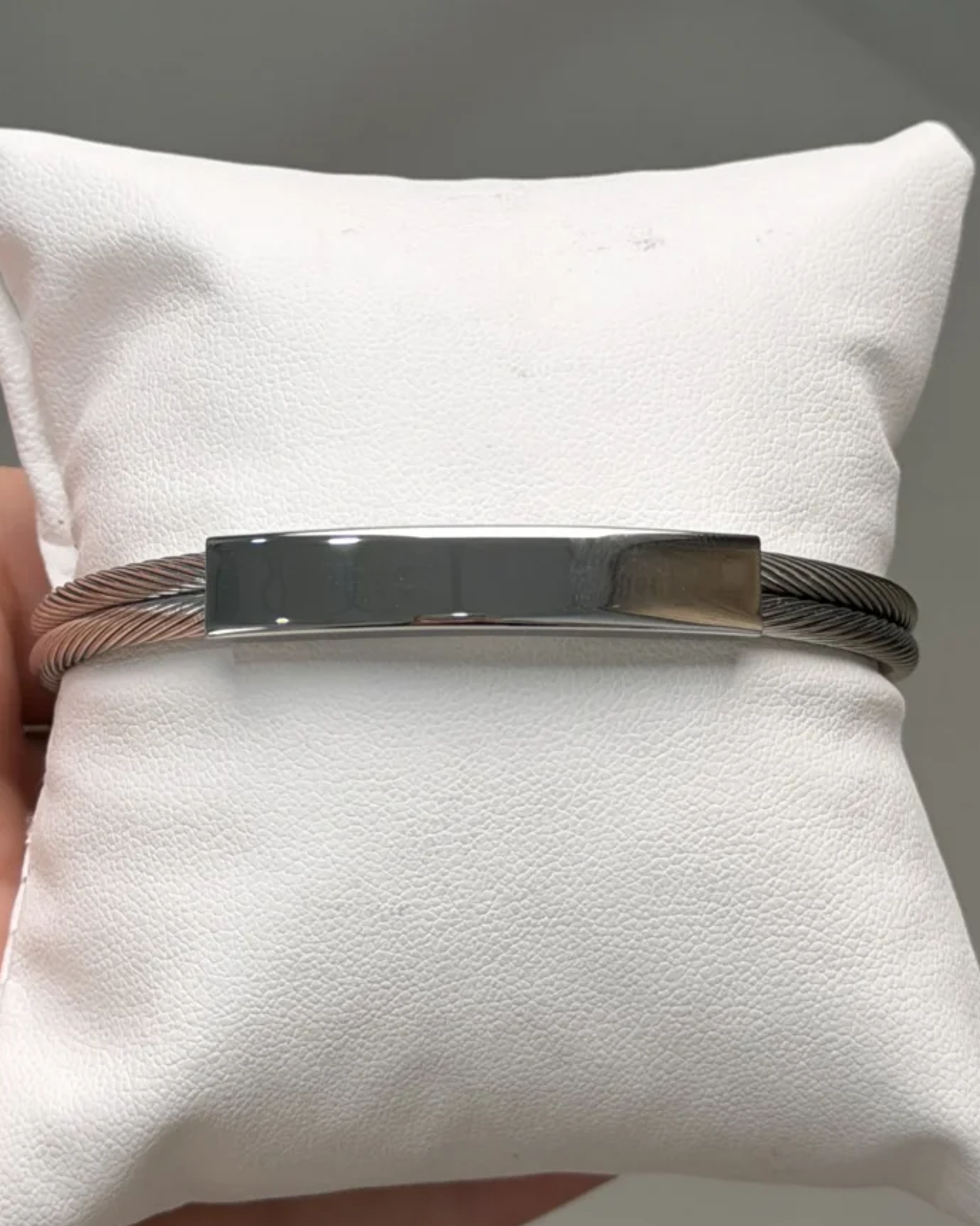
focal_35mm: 58
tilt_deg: -59.1
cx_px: 478
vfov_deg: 32.5
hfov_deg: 26.2
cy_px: 634
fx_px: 2104
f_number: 1.78
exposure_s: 1/493
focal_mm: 6.76
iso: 64
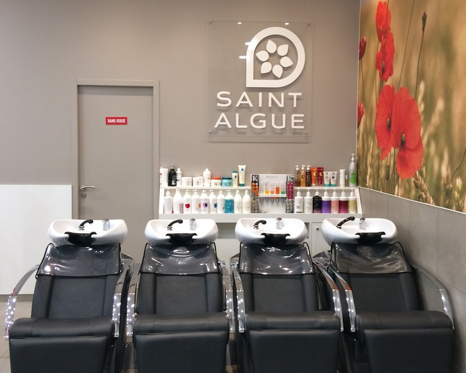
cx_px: 233
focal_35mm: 38
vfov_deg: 39.1
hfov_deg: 47.9
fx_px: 524
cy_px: 173
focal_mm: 4.15
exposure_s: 1/33
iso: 100
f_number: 2.2
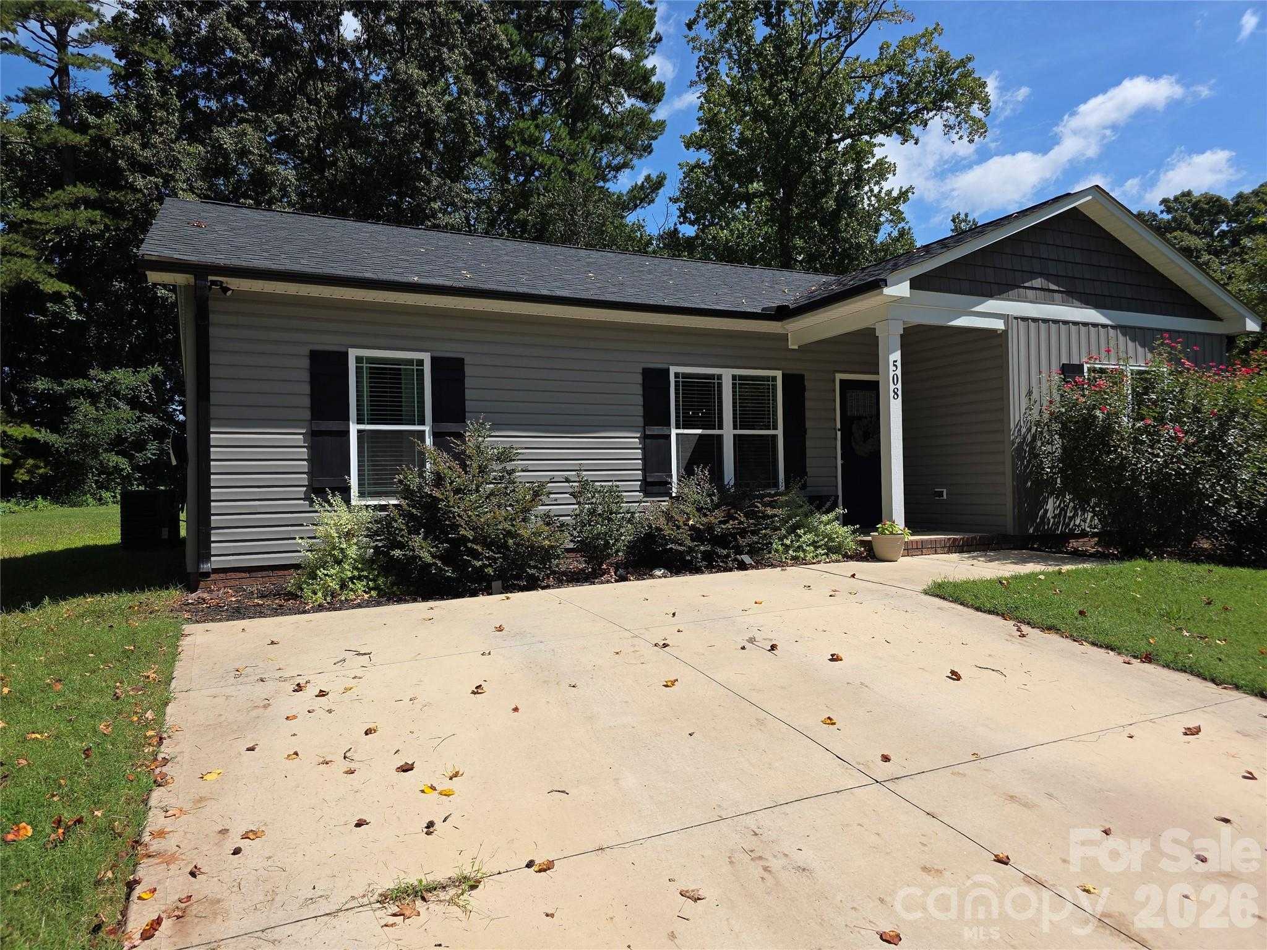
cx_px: 634
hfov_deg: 73.9
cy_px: 475
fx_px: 842
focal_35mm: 23
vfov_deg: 58.9
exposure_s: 1/955
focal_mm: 6.3
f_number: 1.7
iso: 12
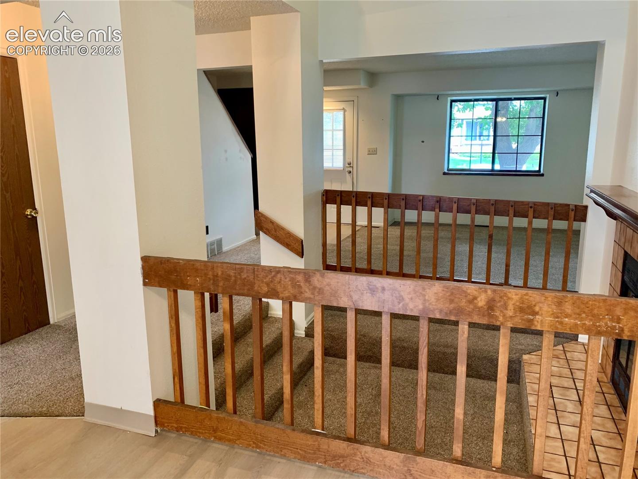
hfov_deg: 67.3
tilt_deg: -10.5
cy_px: 240
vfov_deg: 53.1
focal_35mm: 26
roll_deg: -0.3
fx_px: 479
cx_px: 319
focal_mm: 4.25
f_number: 1.8
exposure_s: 1/60
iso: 160
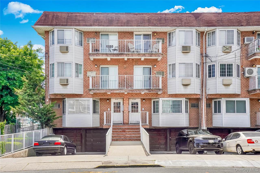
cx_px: 130
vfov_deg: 38.4
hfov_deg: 55.1
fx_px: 249
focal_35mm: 34
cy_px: 86
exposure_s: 1/160
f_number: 8
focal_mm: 23
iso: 100
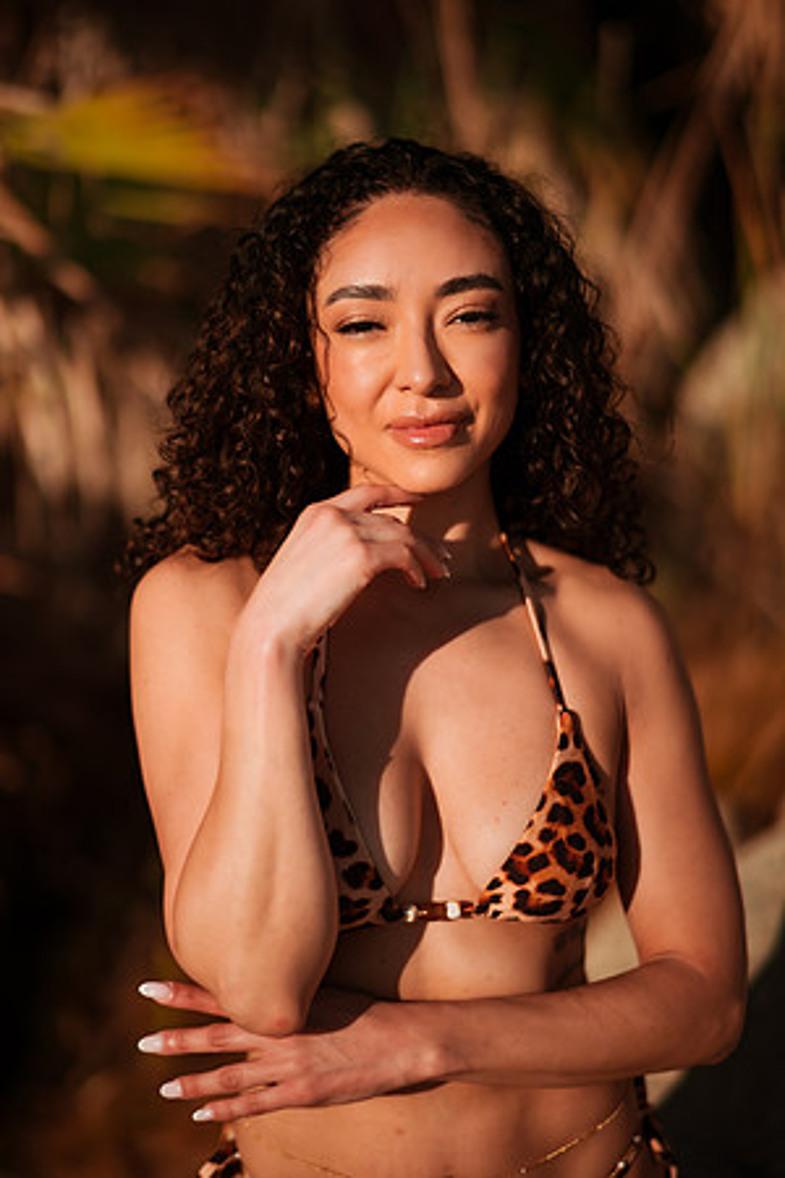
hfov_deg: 23.4
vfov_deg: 34.5
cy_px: 589
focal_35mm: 58
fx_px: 1897
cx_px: 392
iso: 50
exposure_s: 1/8000
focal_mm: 58
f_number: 1.4
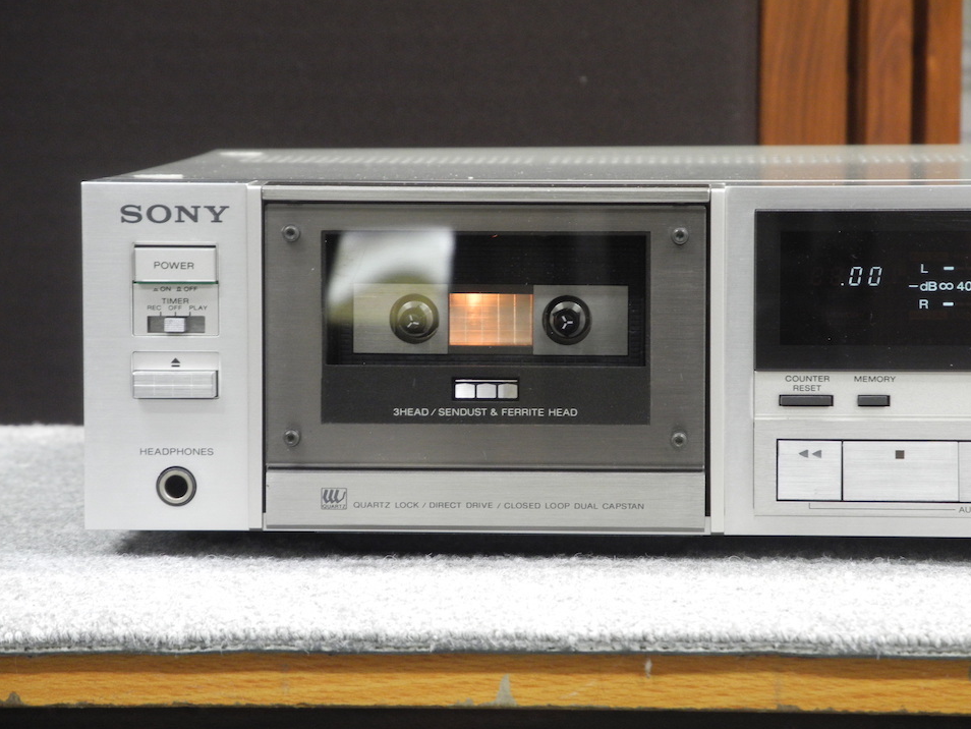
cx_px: 488
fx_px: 4882
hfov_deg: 11.4
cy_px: 363
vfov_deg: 8.5
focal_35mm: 174
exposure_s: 1/6.8
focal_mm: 37
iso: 400
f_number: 5.6
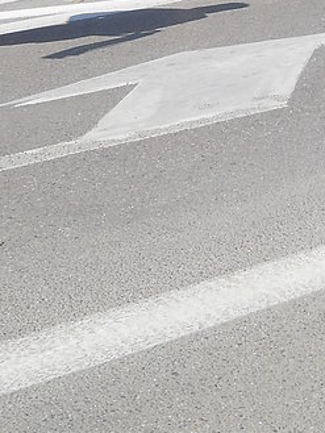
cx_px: 170
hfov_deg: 13.2
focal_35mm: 112
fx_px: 1401
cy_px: -88
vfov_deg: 16.8
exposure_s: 1/160
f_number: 5.5
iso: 80
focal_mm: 6.72
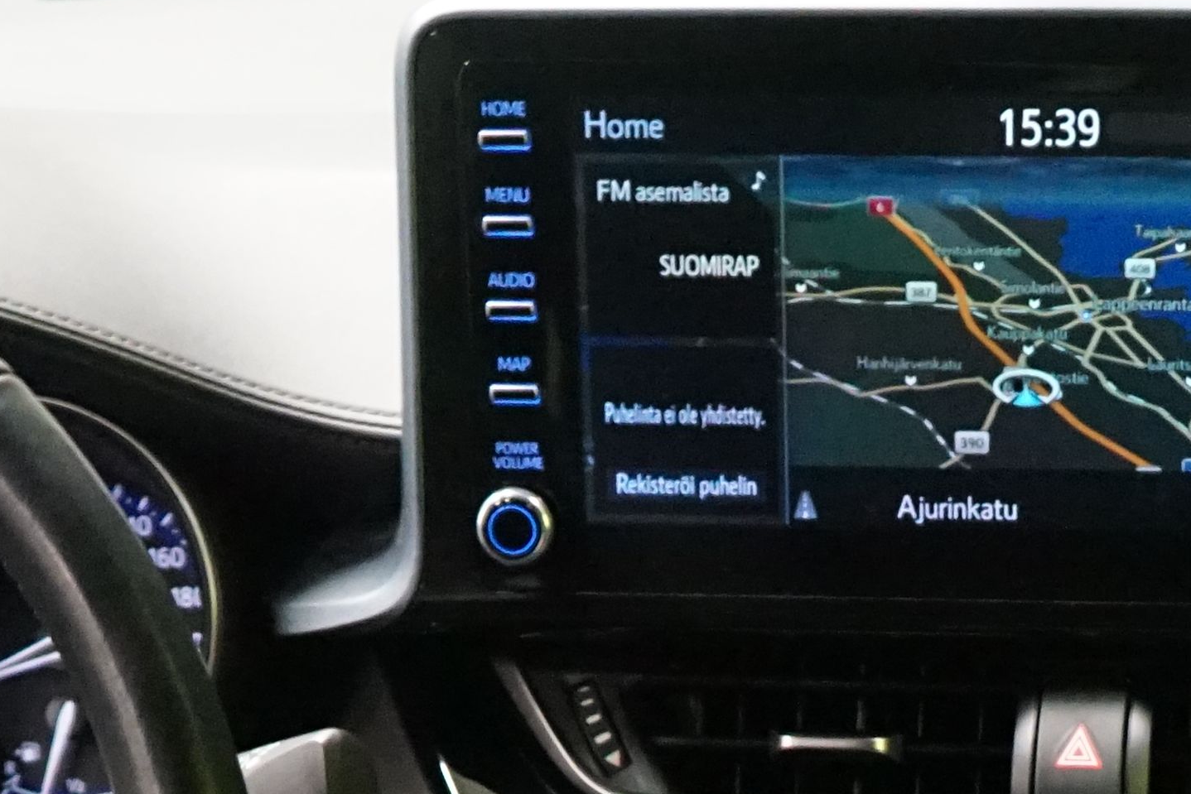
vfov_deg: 10.6
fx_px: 4003
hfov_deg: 16.8
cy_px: 1489
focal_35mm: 121
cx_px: 992
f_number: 3.5
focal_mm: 29
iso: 6400
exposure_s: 1/50
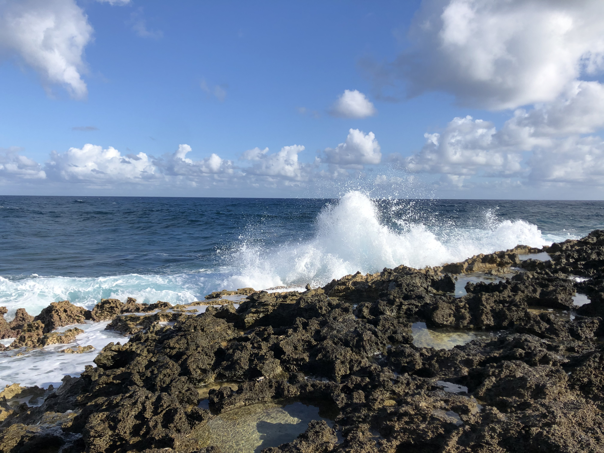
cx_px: 302
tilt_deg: -4.6
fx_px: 489
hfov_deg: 63.4
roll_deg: +0.1
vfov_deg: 49.7
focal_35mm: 28
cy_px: 226
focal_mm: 4
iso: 20
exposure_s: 1/2525
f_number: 1.8
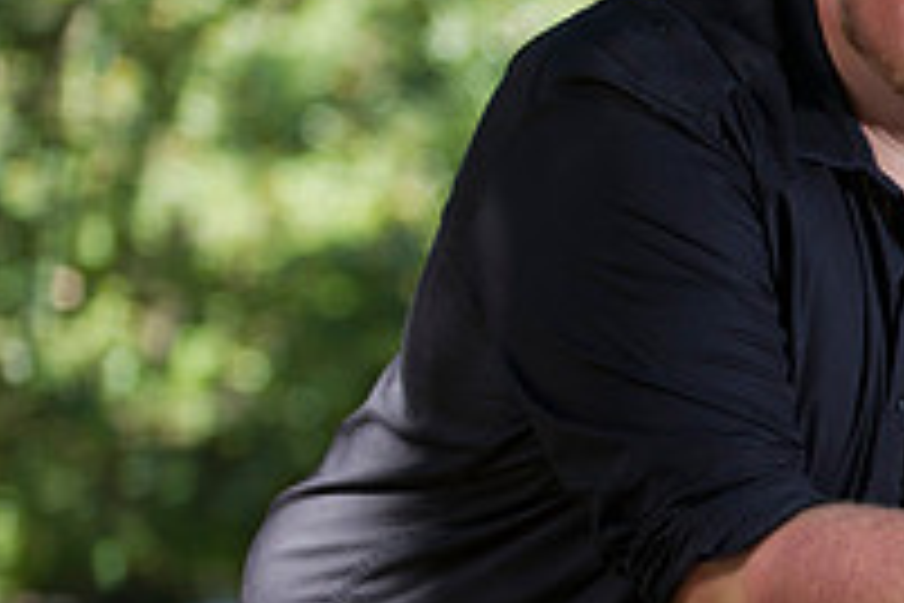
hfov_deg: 6.4
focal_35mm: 317
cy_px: 369
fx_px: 7960
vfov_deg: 4.3
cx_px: 1250
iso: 200
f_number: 2.8
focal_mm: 110
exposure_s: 1/200
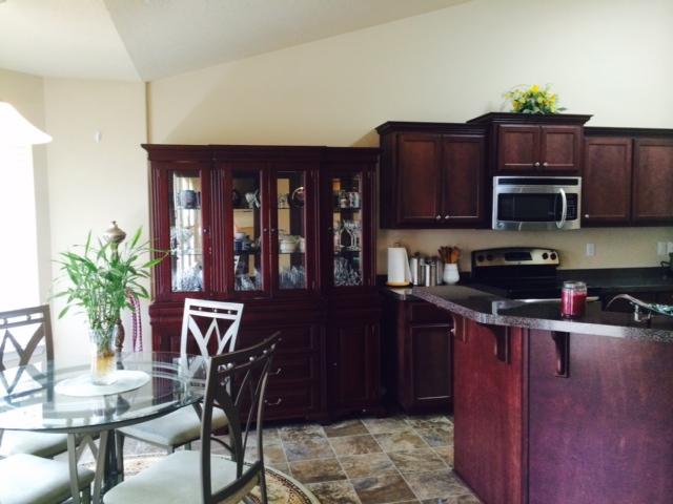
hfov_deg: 60.0
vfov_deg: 46.8
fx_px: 583
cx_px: 336
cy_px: 252
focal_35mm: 30
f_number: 2.2
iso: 160
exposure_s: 1/30
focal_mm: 4.12
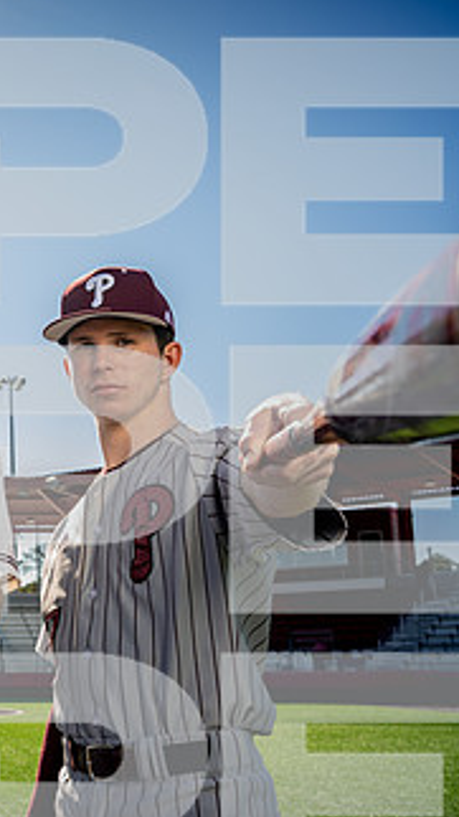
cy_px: 481
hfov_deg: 21.4
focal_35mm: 51
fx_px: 1104
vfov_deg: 40.4
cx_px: -124
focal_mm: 27
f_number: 7.1
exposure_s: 1/250
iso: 250
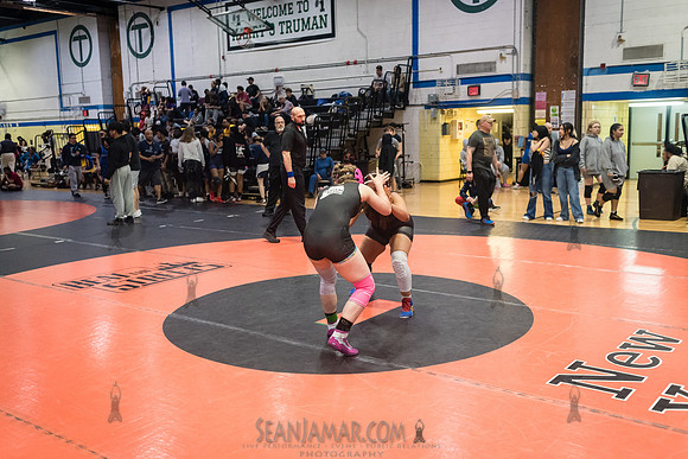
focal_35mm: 35
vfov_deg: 37.9
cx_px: 344
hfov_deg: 54.4
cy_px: 230
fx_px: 669
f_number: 3.2
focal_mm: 35
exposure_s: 1/400
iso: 5000
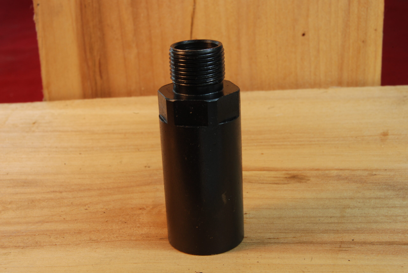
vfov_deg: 22.7
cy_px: 136
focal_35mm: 60
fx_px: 681
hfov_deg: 33.4
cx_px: 204
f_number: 20
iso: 200
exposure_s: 1/6
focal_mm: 40
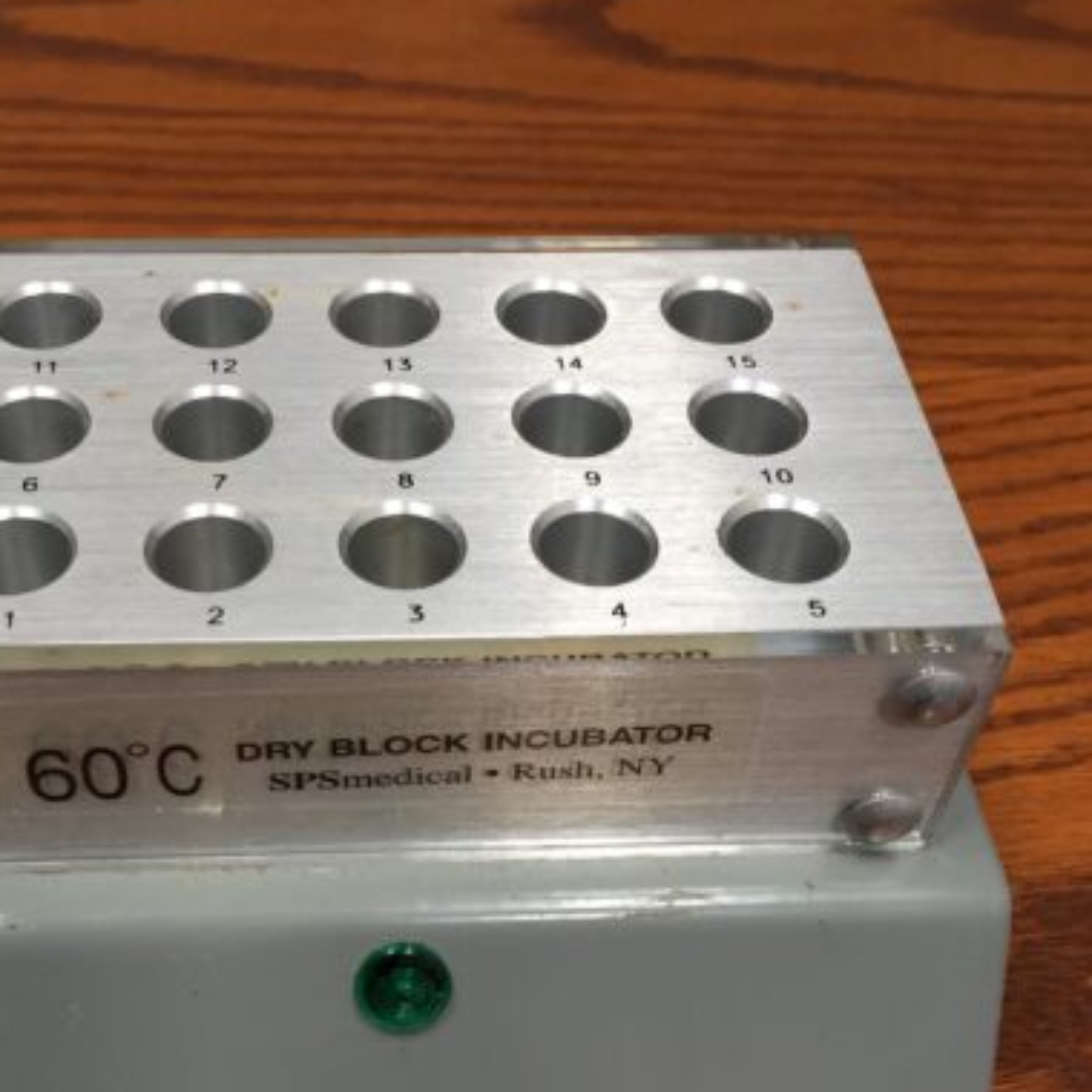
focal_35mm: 45
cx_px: 388
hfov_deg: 37.3
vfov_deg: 37.4
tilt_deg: -46.3
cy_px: 671
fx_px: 1606
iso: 64
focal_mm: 4.15
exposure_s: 1/30
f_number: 2.2
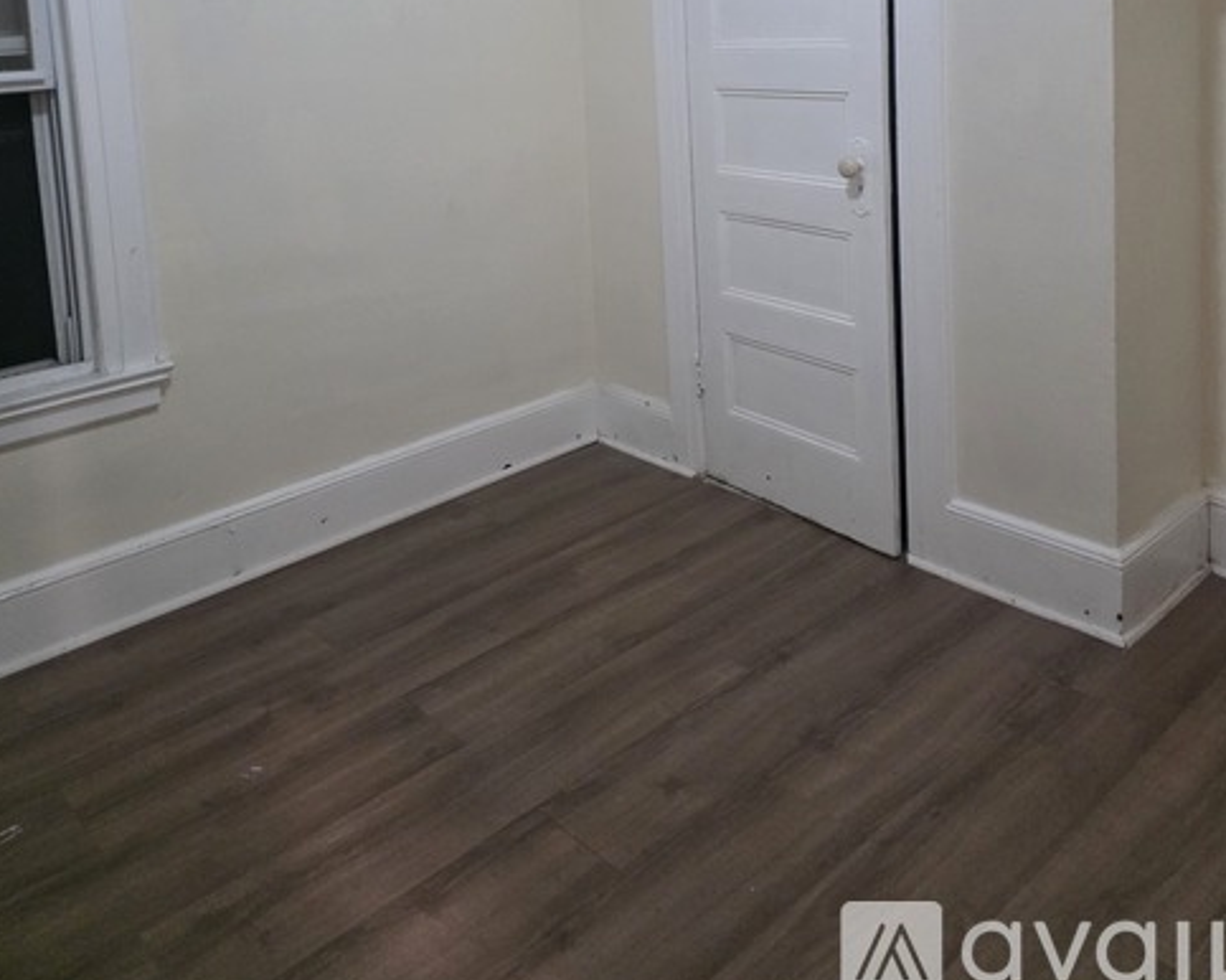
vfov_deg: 44.1
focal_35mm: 31
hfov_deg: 57.2
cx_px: 617
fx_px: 1124
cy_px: 156
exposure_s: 1/120
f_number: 1.7
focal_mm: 6.3
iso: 1600
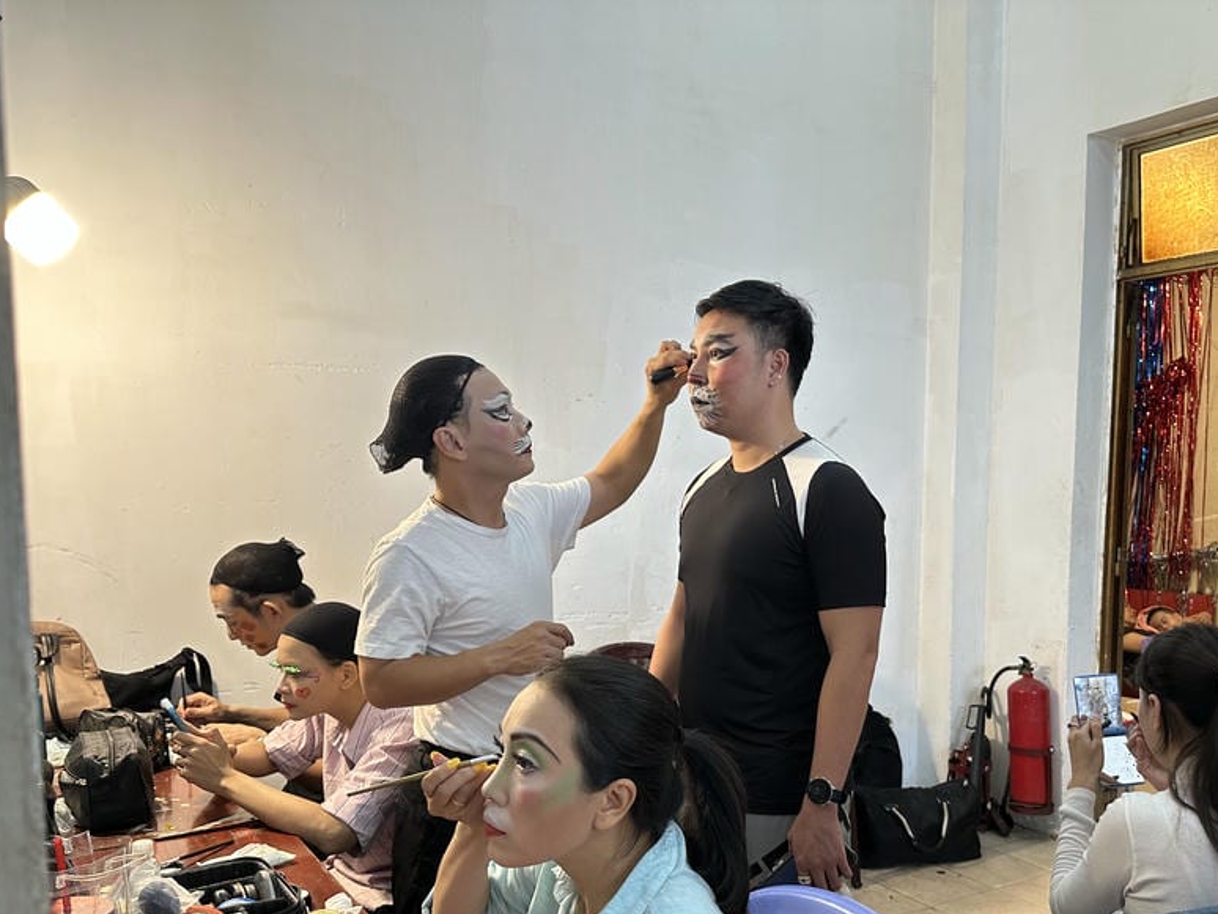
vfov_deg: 45.0
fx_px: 1091
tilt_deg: -5.7
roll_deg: +0.3
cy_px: 588
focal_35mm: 31
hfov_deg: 58.1
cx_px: 691
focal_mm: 6.86
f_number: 1.78
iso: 200
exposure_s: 1/100
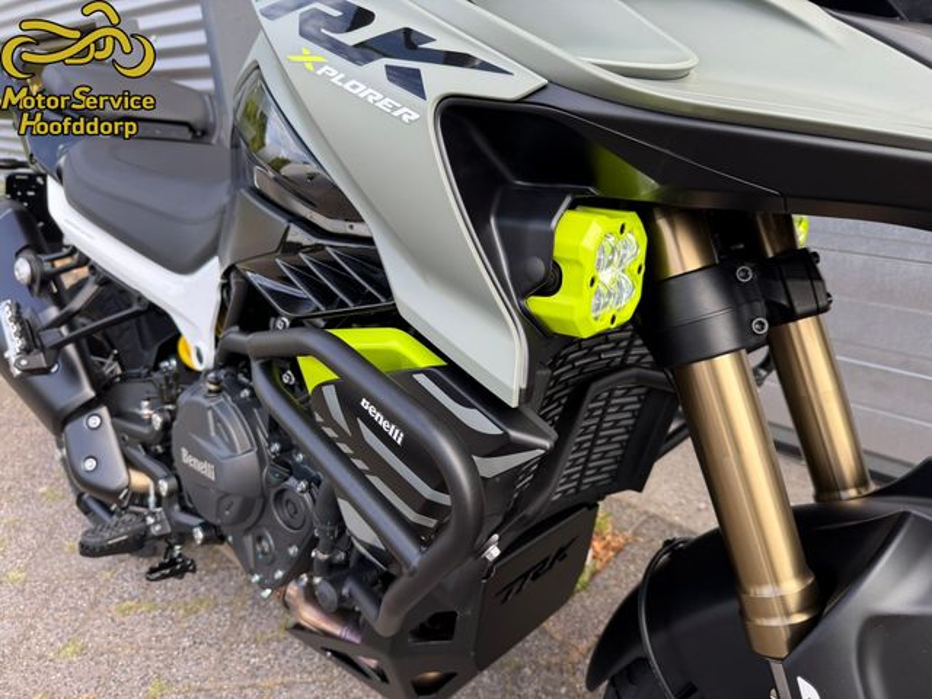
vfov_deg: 56.8
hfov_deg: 71.6
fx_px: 646
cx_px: 466
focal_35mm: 24
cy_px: 350
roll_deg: +1.1
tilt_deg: -23.9
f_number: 1.78
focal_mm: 6.76
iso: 100
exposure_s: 1/637
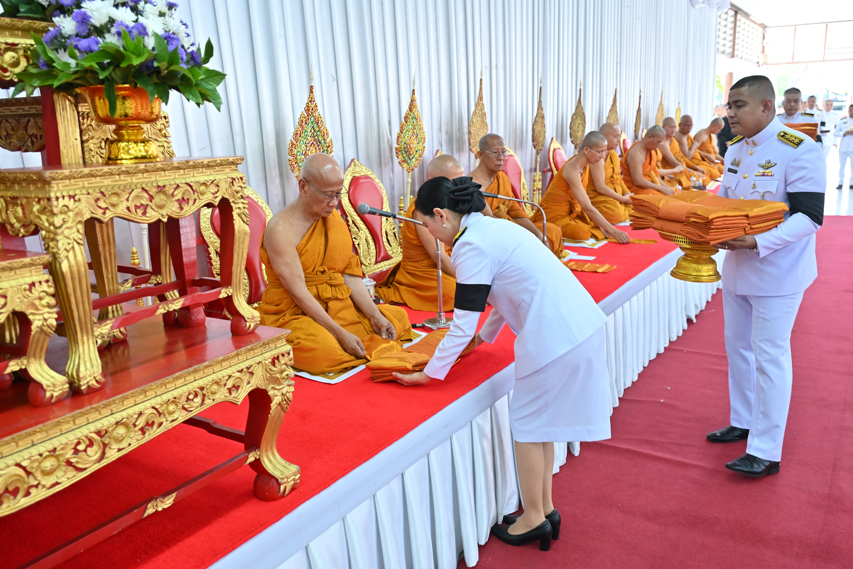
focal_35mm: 30
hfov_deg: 61.9
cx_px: 426
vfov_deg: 43.6
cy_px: 284
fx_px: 711
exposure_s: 1/200
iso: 1250
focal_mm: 30
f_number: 4
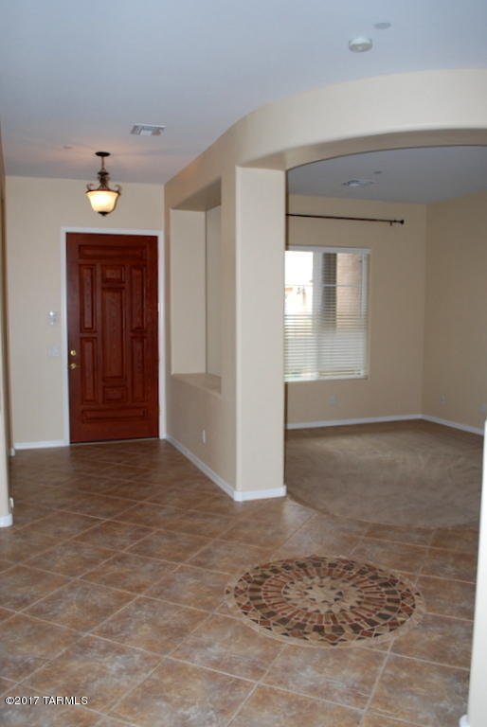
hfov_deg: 48.0
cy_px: 364
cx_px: 244
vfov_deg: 67.3
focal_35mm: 27
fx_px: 546
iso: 200
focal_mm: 18
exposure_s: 1/60
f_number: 3.5
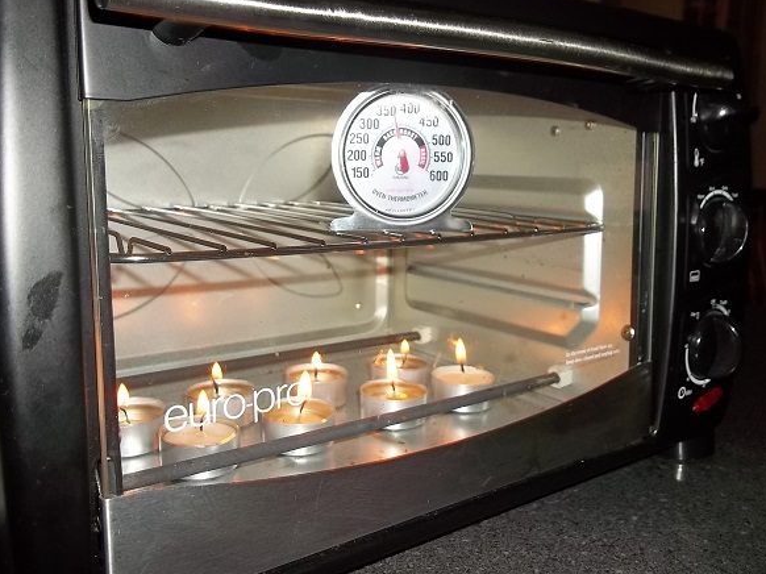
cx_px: 390
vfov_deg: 42.9
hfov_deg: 55.4
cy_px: 280
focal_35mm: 33
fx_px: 730
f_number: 2.9
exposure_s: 1/30
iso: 80
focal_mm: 5.7
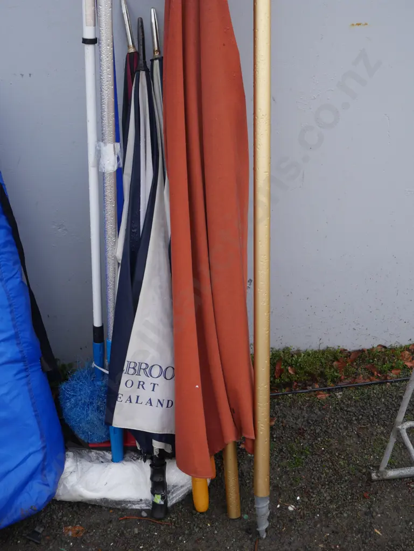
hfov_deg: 30.3
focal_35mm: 48
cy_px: 276
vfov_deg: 39.6
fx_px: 765
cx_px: 207
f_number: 5.2
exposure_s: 1/125
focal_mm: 24
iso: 200
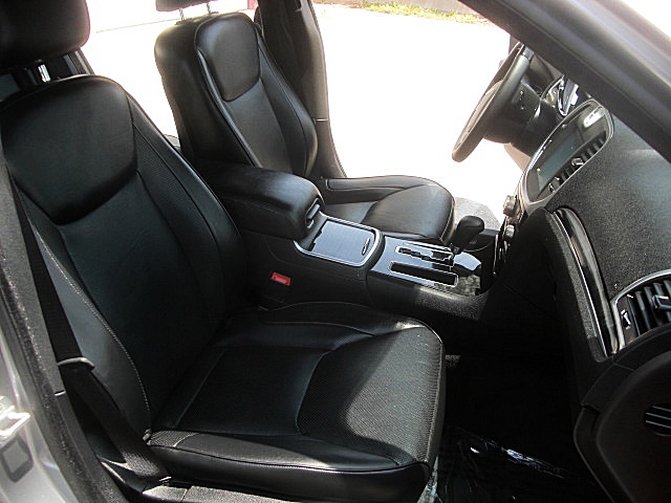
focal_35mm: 36
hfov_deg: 51.4
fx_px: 698
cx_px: 336
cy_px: 252
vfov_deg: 39.7
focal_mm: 6.3
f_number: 2.8
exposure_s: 1/160
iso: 50
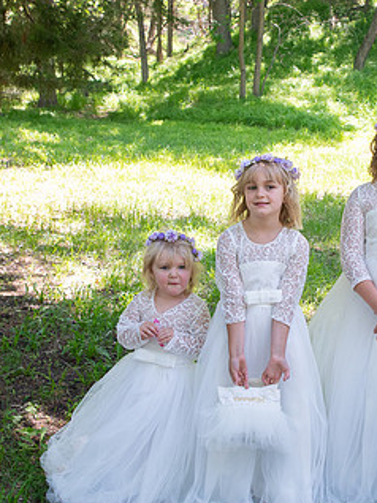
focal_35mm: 68
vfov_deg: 28.6
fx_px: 989
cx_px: 357
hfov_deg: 21.0
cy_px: 226
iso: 250
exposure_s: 1/125
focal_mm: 29
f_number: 5
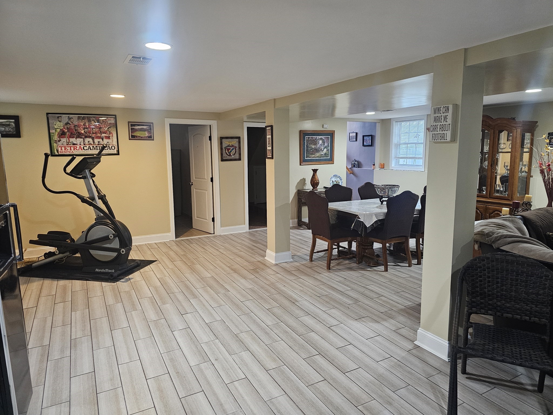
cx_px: 276
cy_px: 208
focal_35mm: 23
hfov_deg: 73.9
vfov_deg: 58.9
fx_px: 367
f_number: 1.7
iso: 640
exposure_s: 1/40
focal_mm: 6.3
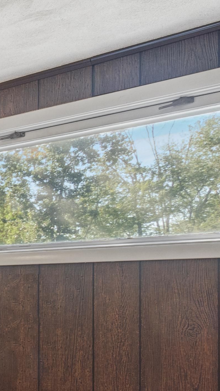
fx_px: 456
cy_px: 306
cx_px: -277
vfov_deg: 44.4
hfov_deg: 16.2
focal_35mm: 44
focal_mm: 10
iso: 320
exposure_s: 1.3
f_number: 8
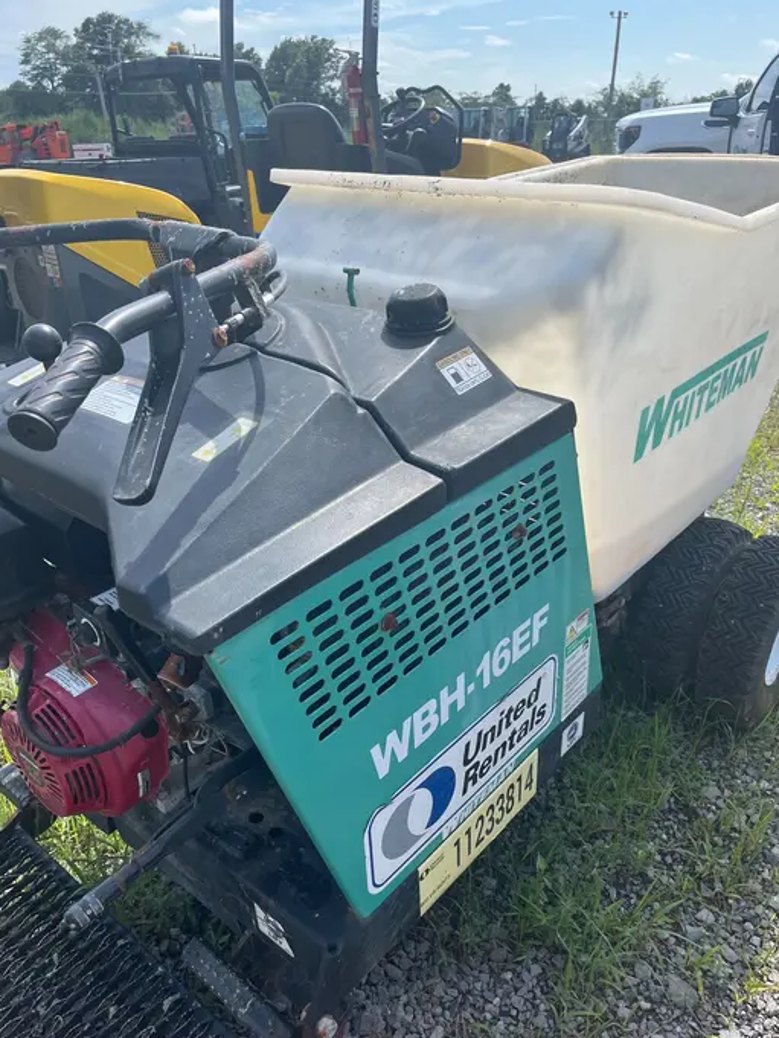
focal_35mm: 28
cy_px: 539
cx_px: 407
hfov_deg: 49.7
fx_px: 840
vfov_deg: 63.4
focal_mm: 5.1
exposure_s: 1/2024
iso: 50
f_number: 1.6
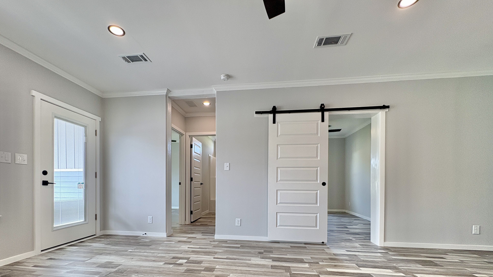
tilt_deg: +0.1
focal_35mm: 16
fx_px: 209
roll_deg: +0.6
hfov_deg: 99.3
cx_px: 235
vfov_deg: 65.3
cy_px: 185
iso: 100
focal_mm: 2.22
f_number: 2.2
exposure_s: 1/120
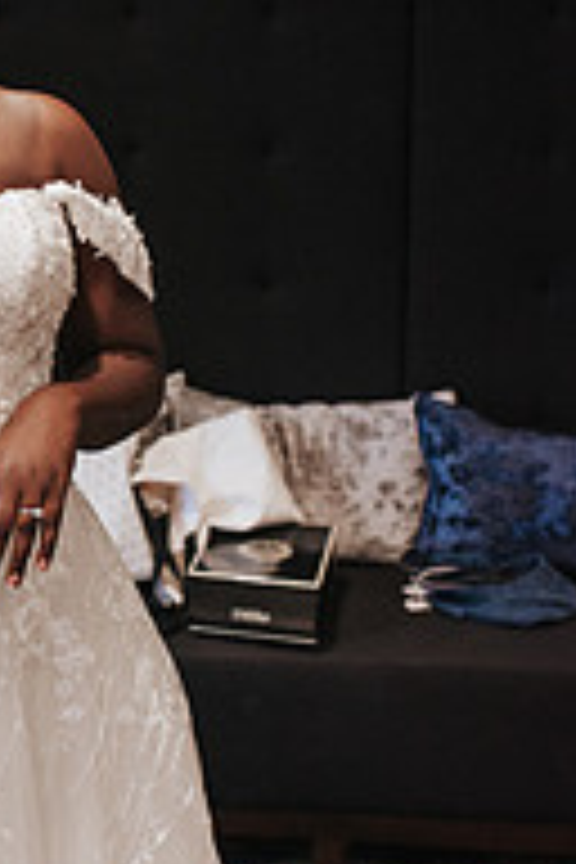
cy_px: 288
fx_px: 1968
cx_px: -72
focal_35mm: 82
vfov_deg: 24.6
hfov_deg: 16.1
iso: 1000
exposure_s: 1/800
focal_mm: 35
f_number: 3.2
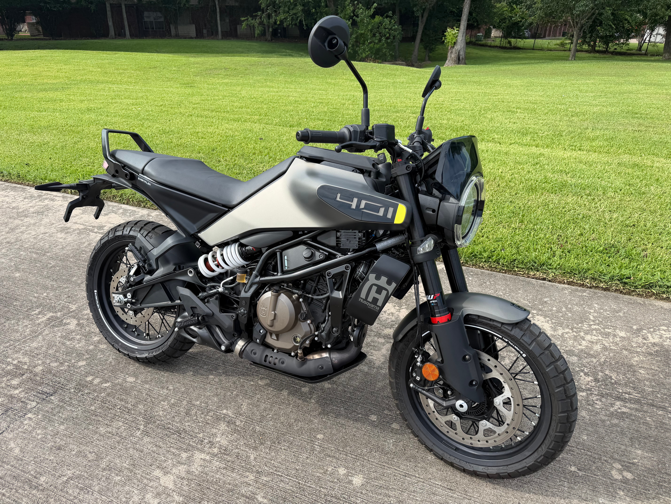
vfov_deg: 56.8
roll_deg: -1.2
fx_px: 465
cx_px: 336
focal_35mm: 24
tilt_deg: -26.7
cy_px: 252
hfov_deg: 71.6
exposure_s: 1/2000
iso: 80
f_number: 1.78
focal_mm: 6.76
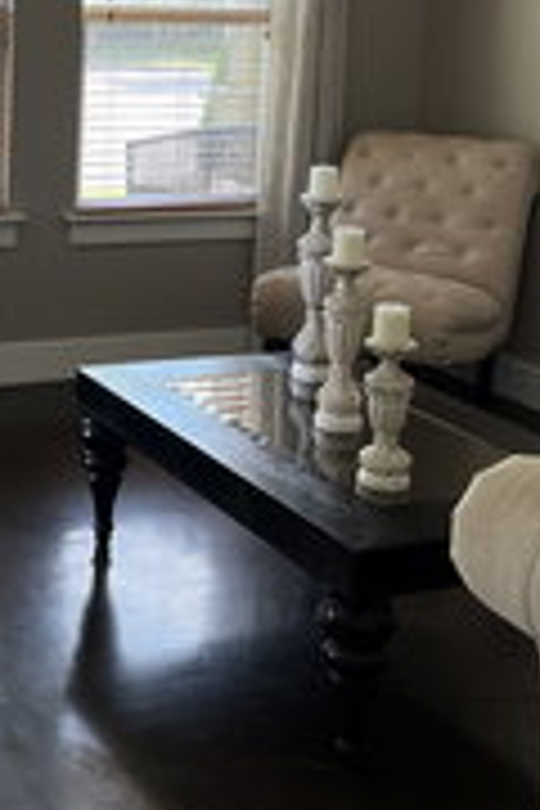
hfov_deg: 20.9
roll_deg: -1.8
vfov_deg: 30.6
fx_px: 1440
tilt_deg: -8.5
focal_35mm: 64
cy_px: 158
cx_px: 79
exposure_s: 1/60
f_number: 1.6
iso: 80
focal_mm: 5.1
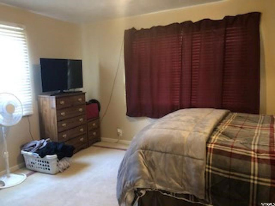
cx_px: 138
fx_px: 222
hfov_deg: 63.4
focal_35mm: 28
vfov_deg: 49.7
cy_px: 103
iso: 100
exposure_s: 1/4
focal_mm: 4
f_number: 1.8
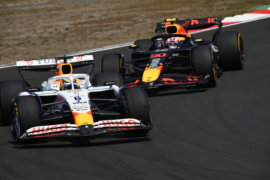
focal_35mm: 422
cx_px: 128
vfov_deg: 3.3
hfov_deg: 4.9
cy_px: 93
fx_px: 3164
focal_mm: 400
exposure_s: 1/2500
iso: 400
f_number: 9
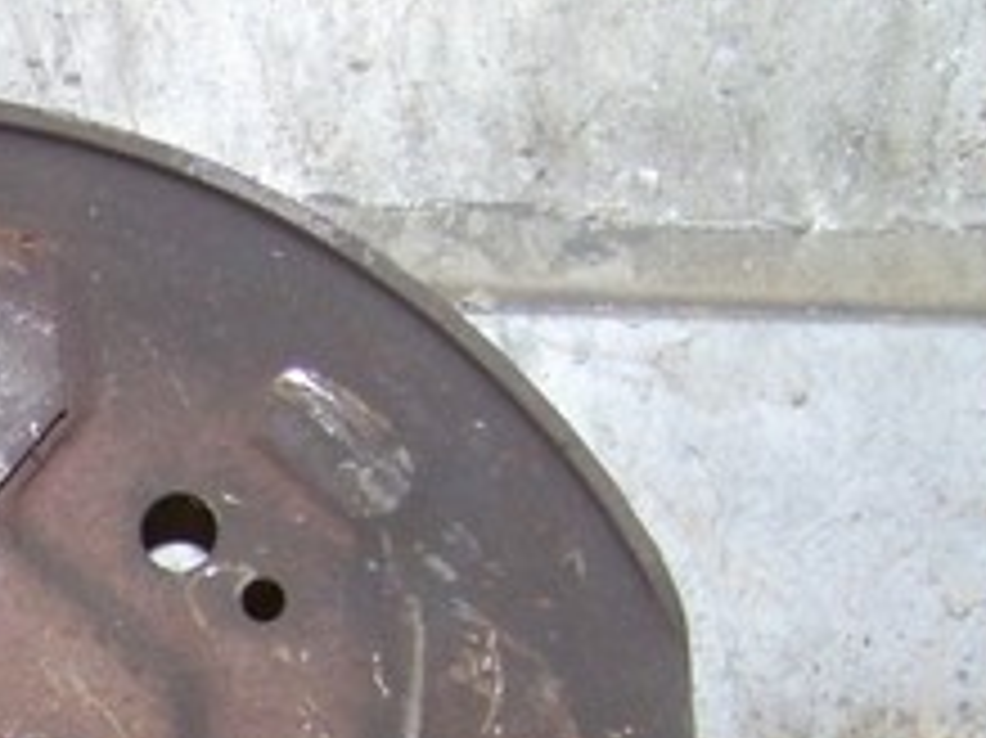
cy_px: 1051
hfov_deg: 16.6
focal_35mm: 115
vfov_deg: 12.3
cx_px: -108
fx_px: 3274
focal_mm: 5.85
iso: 200
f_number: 2.8
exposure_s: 1/30
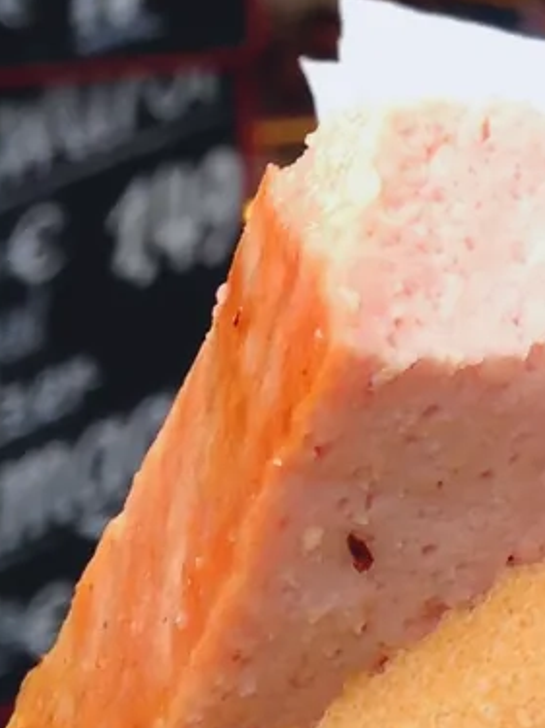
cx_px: 941
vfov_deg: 11.6
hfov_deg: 8.5
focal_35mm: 169
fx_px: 3550
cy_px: 27
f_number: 2.4
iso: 50
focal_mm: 4.12
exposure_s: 1/156
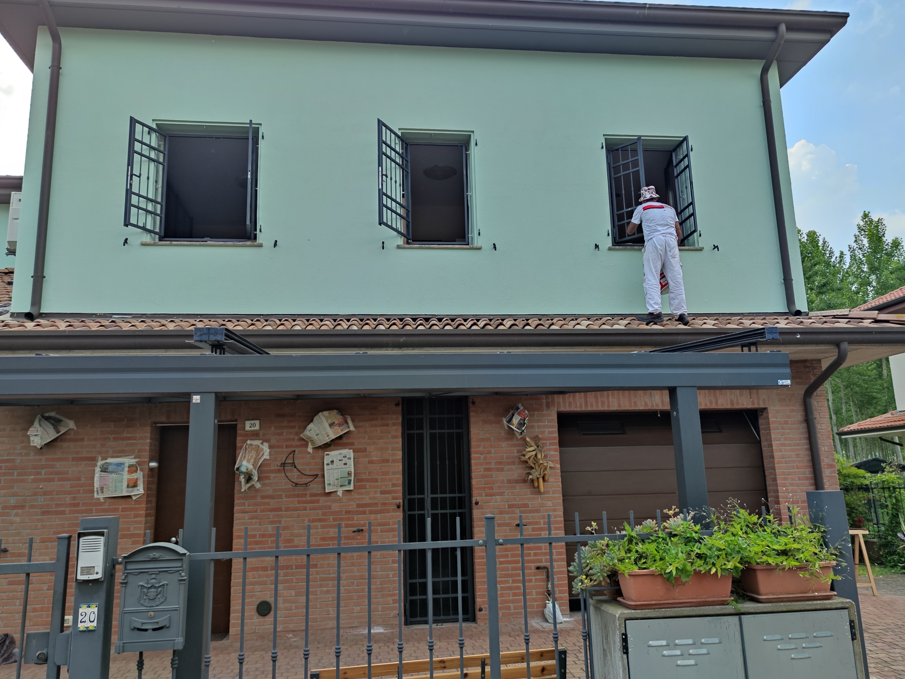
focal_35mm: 27
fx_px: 706
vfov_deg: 51.3
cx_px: 463
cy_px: 311
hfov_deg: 65.3
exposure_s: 1/597
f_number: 1.69
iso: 50
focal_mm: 6.72
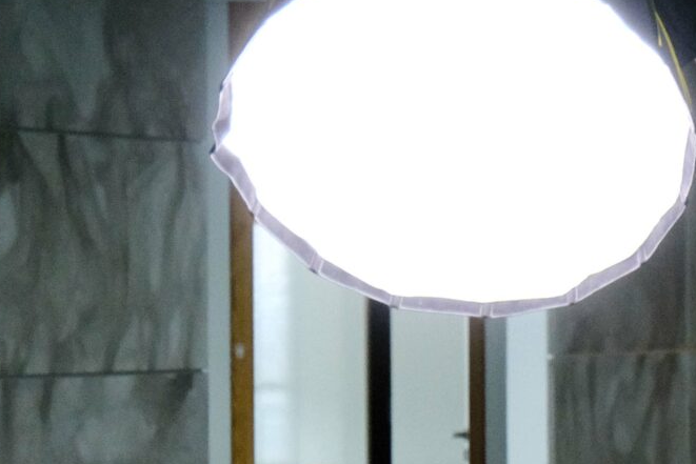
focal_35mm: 244
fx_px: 4718
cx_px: 490
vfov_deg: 5.6
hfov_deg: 8.4
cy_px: 447
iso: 1250
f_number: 4
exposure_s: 1/200
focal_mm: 41.8
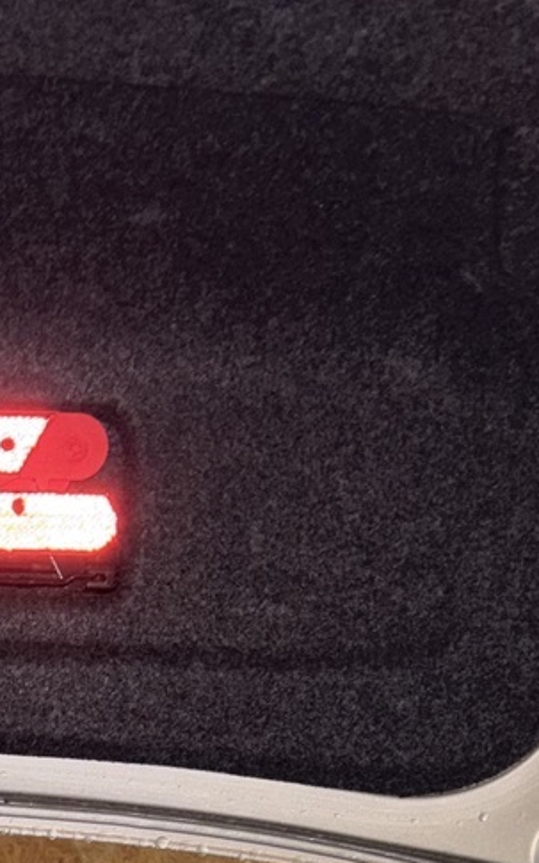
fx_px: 2139
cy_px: 1242
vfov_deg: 20.1
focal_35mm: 91
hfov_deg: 13.5
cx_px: -263
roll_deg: -0.1
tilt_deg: -9.2
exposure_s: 1/4
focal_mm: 5.96
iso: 50
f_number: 1.6
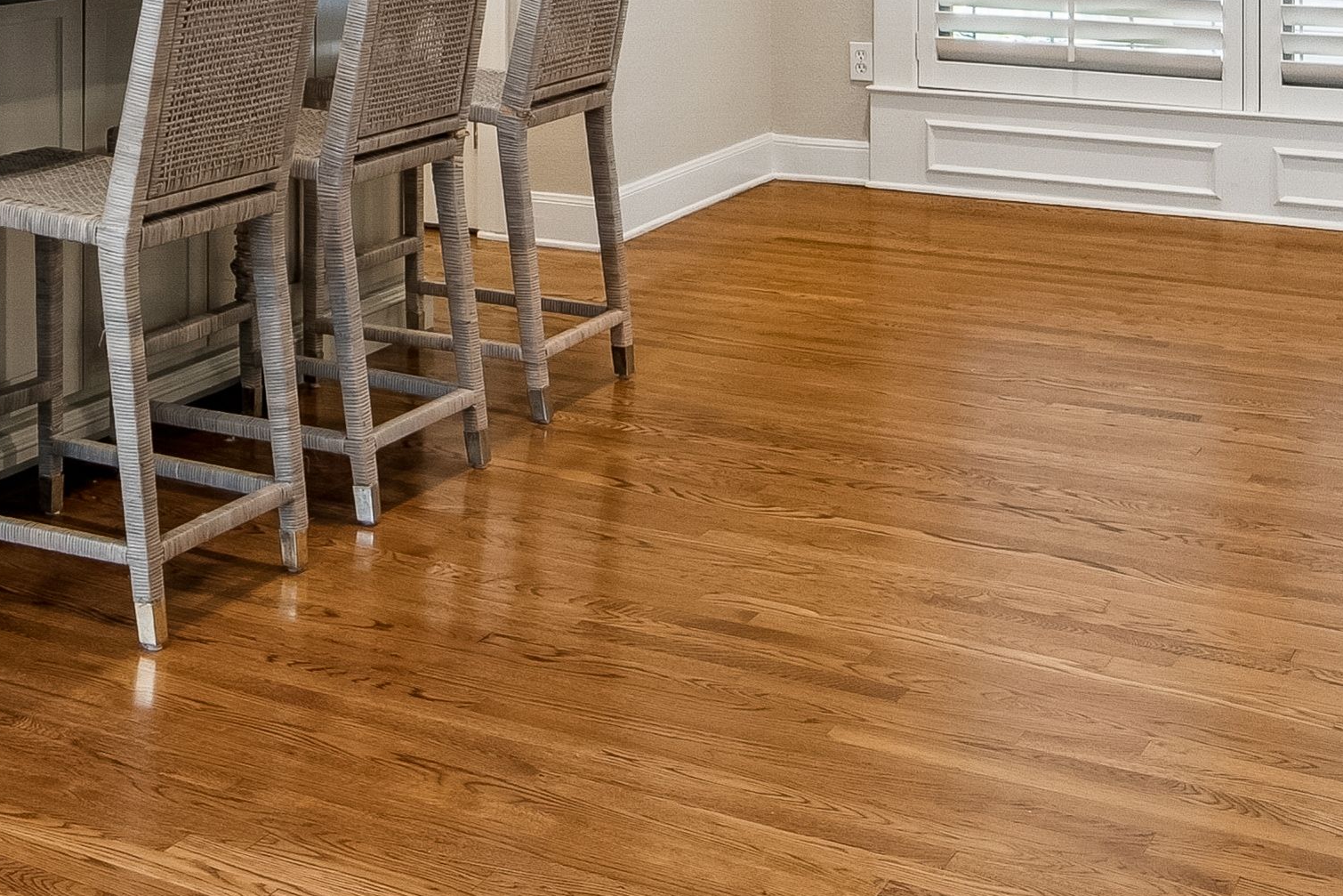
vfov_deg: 21.2
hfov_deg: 32.1
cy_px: -217
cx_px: 101
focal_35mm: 59
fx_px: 2201
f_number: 8
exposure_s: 1/25
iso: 320
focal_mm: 11
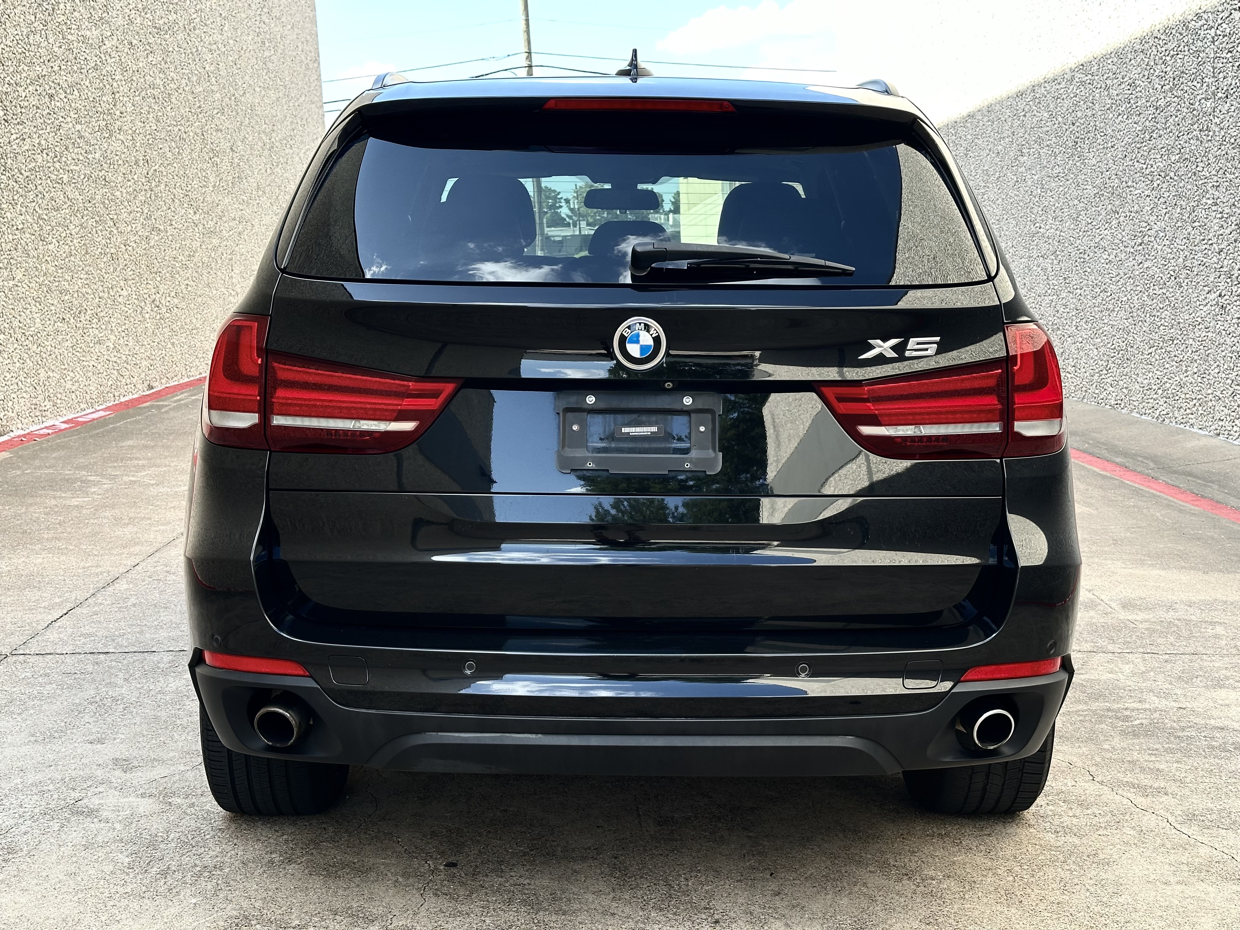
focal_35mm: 48
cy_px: 465
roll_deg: +2.0
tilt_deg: -5.2
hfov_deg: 39.7
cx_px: 620
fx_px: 1719
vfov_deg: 30.3
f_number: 1.78
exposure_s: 1/342
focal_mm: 6.86
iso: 64
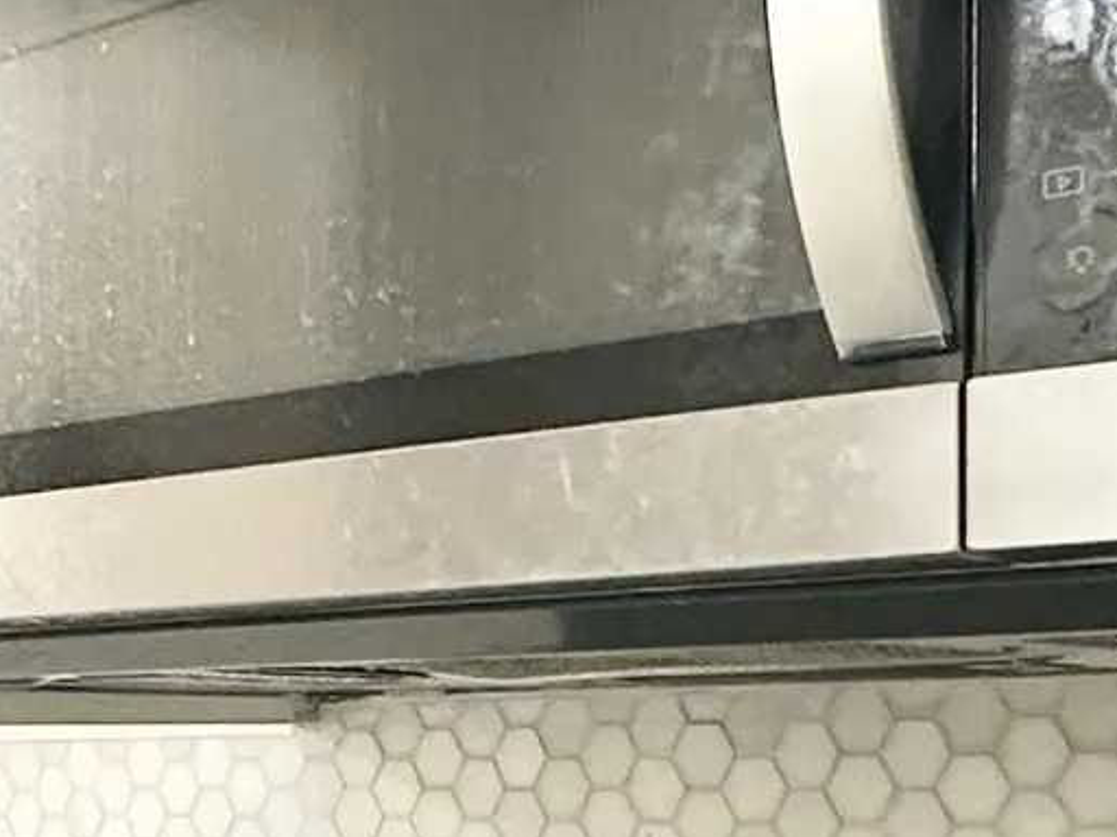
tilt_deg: -1.0
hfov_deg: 22.2
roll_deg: +0.5
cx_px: -55
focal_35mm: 84
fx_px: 2711
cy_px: 815
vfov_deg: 17.2
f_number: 2.2
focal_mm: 2.22
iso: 320
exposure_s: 1/60
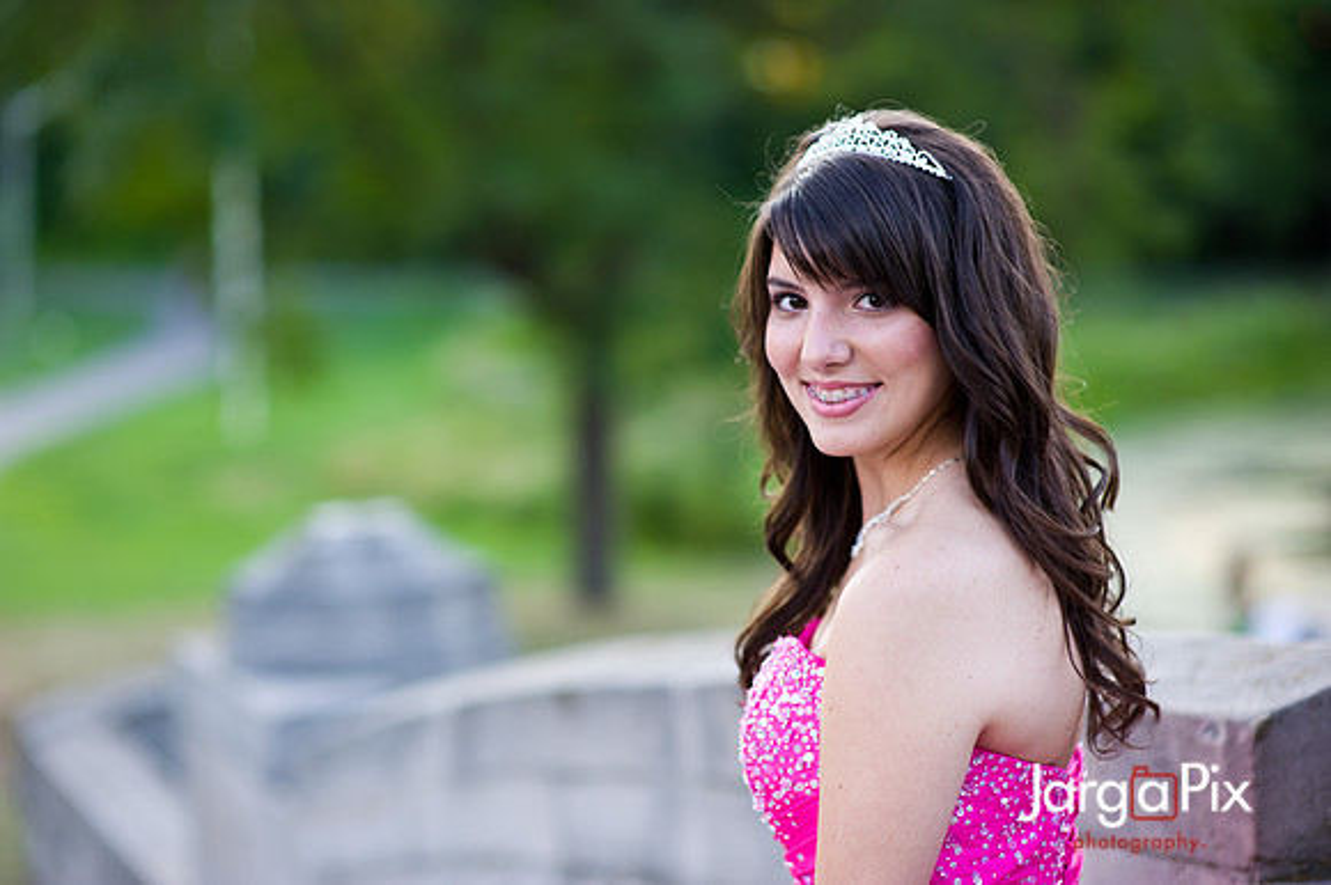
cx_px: 666
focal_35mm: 85
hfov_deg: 23.9
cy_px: 442
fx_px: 3141
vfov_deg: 16.1
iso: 200
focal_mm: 85
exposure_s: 1/250
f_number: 2
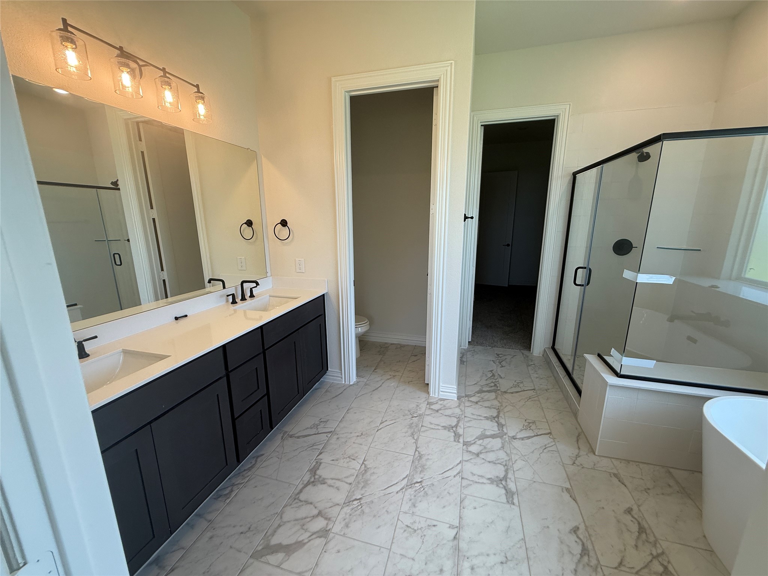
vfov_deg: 85.7
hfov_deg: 102.1
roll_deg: +0.0
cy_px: 288
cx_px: 384
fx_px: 311
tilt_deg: -11.9
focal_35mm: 14
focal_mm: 2.22
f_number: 2.2
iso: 80
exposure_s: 1/120
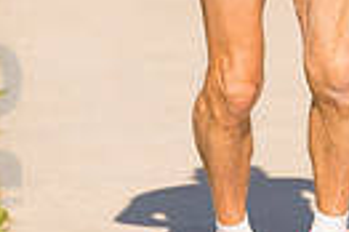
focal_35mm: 465
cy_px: -257
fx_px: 4502
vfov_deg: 2.9
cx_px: 320
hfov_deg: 4.4
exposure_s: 1/2000
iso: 400
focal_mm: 105
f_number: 5.6
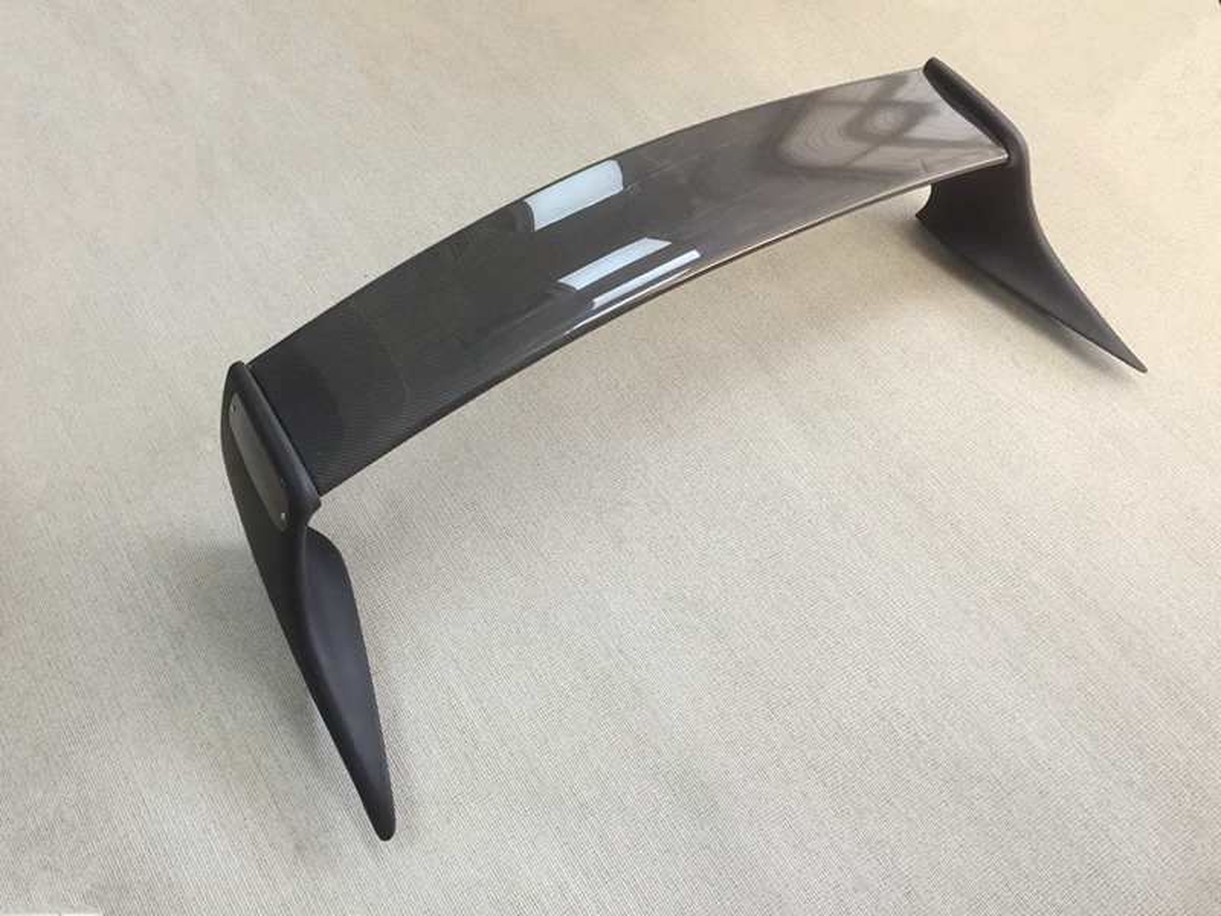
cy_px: 458
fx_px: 1023
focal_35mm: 29
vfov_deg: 48.2
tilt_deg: -60.7
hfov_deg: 61.7
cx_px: 610
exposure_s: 1/33
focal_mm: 4.15
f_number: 2.2
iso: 50
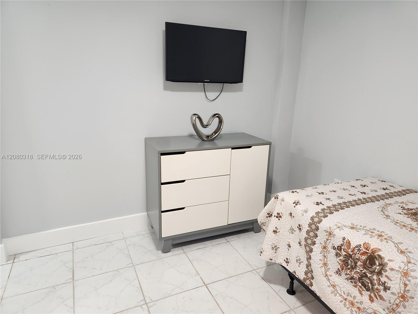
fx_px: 278
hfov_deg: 73.9
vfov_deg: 58.9
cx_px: 209
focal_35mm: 23
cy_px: 157
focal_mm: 5.4
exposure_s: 1/120
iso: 320
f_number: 1.8
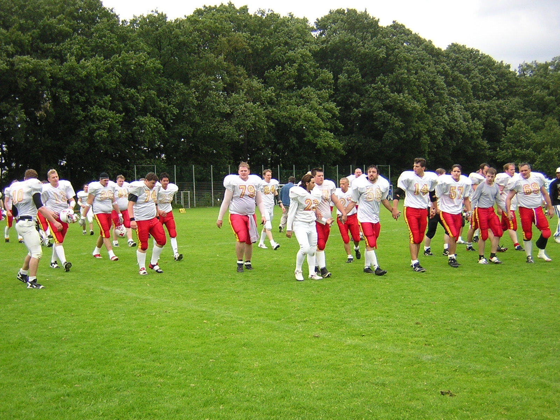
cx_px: 280
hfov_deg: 40.4
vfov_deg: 30.9
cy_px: 210
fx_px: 760
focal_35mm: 47
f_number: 2.9
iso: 200
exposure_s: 1/387
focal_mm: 6.1
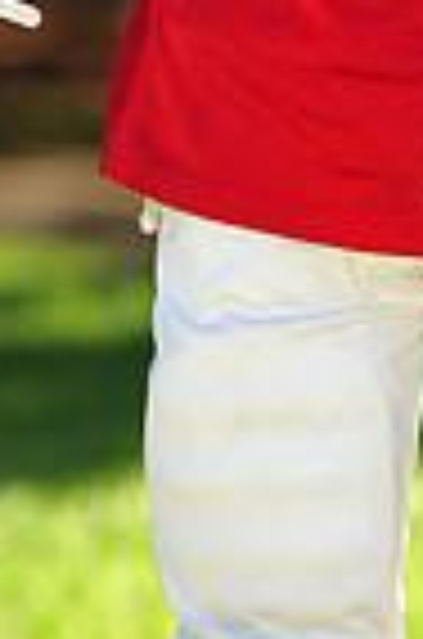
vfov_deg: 2.5
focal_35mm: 817
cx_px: 382
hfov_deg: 1.7
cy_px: -387
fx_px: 14469
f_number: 4.5
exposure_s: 1/250
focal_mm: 200
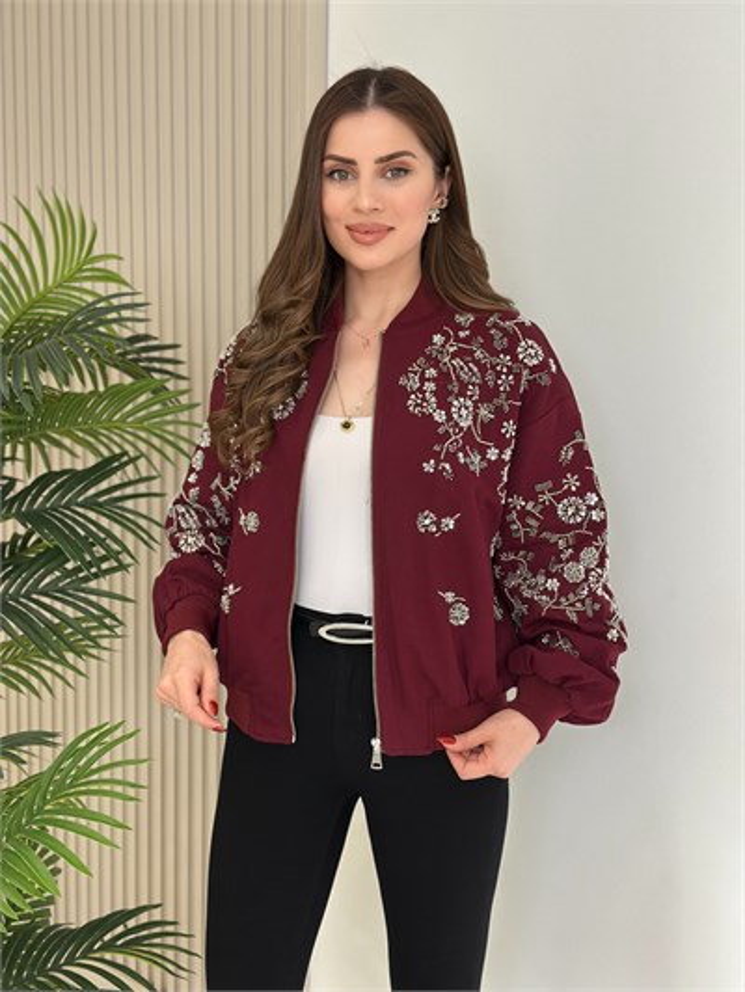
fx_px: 1377
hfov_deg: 30.3
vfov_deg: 39.6
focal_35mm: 48
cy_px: 496
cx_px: 372
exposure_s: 1/237
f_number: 1.78
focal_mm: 6.86
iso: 80
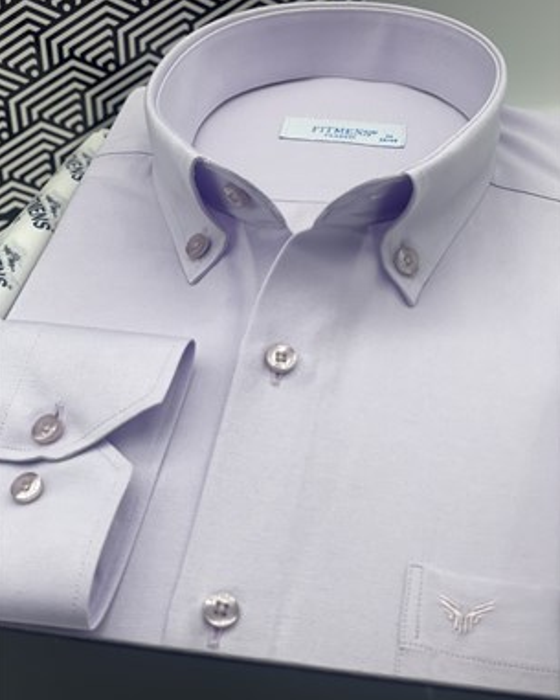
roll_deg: +1.3
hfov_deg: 27.6
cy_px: 361
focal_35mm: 55
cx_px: 281
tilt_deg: -33.2
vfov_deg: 34.1
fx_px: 1139
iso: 25
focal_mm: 6
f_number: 2
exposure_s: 1/174
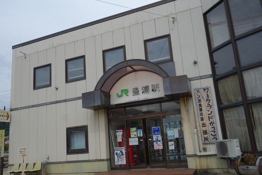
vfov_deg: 41.2
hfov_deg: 58.7
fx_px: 233
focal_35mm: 32
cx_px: 125
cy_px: 91
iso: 125
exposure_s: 1/500
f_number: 5.6
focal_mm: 10.4
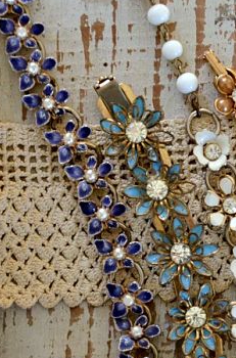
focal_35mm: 207
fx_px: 2050
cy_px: 346
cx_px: 241
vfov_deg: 9.9
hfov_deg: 6.6
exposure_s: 1/30
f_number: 5
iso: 1400
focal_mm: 62
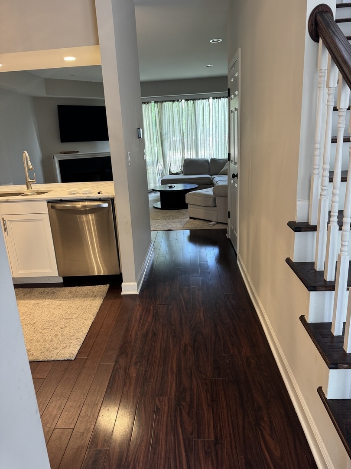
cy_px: 234
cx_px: 176
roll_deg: +3.1
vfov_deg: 71.6
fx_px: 324
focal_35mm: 24
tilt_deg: -15.2
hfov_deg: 56.8
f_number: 1.78
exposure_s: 1/60
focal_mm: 6.76
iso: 200
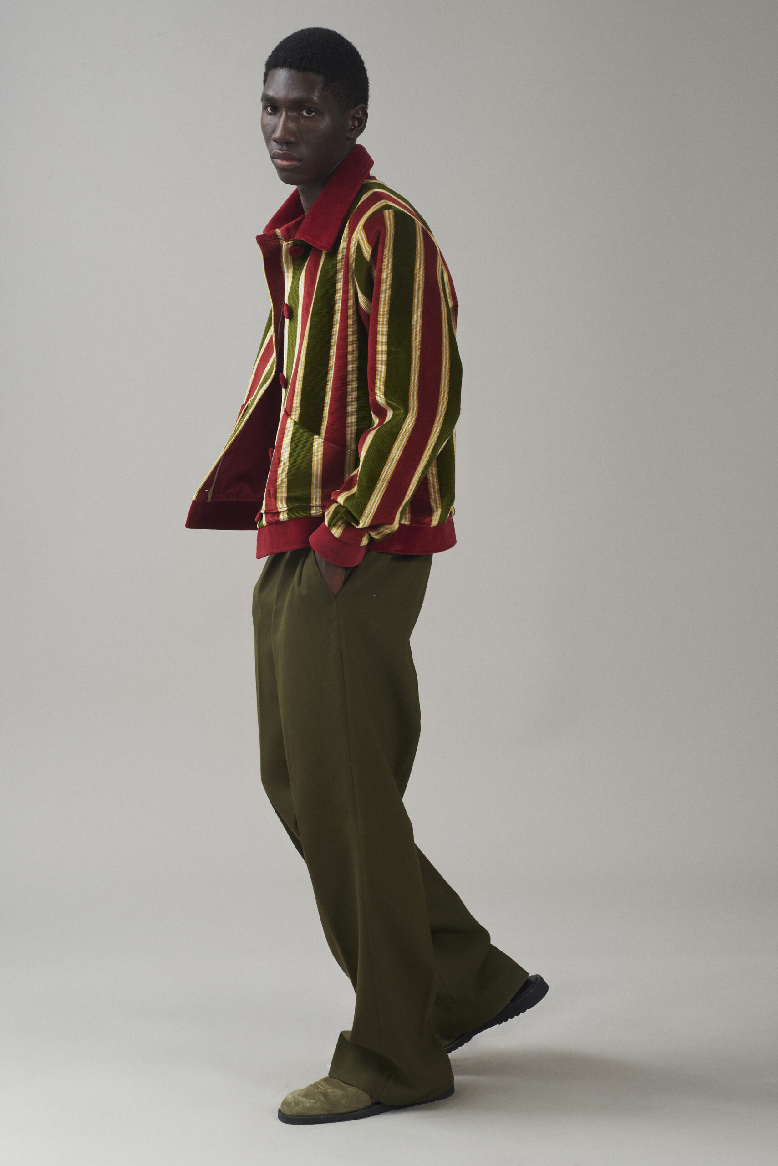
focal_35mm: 65
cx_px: 389
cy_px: 583
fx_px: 2105
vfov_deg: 30.9
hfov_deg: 20.9
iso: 200
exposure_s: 1/160
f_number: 11
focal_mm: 65
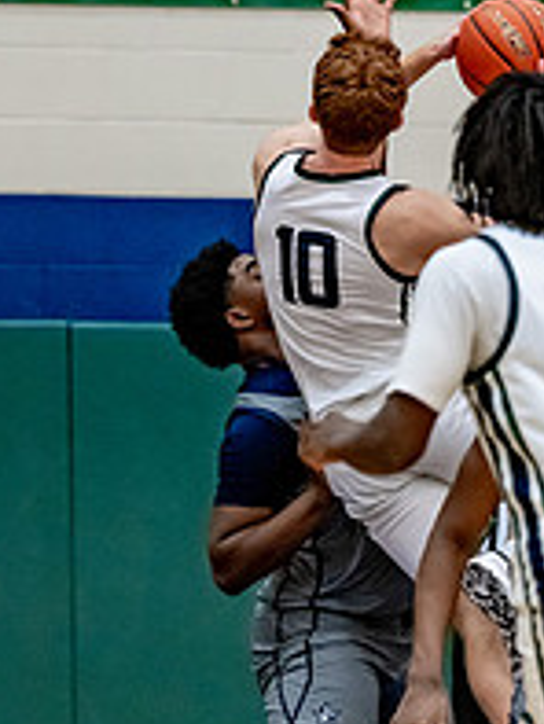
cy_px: 202
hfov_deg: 3.3
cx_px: 207
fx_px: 9545
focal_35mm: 456
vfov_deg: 4.3
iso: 2500
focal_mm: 135
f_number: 2.8
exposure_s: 1/1000
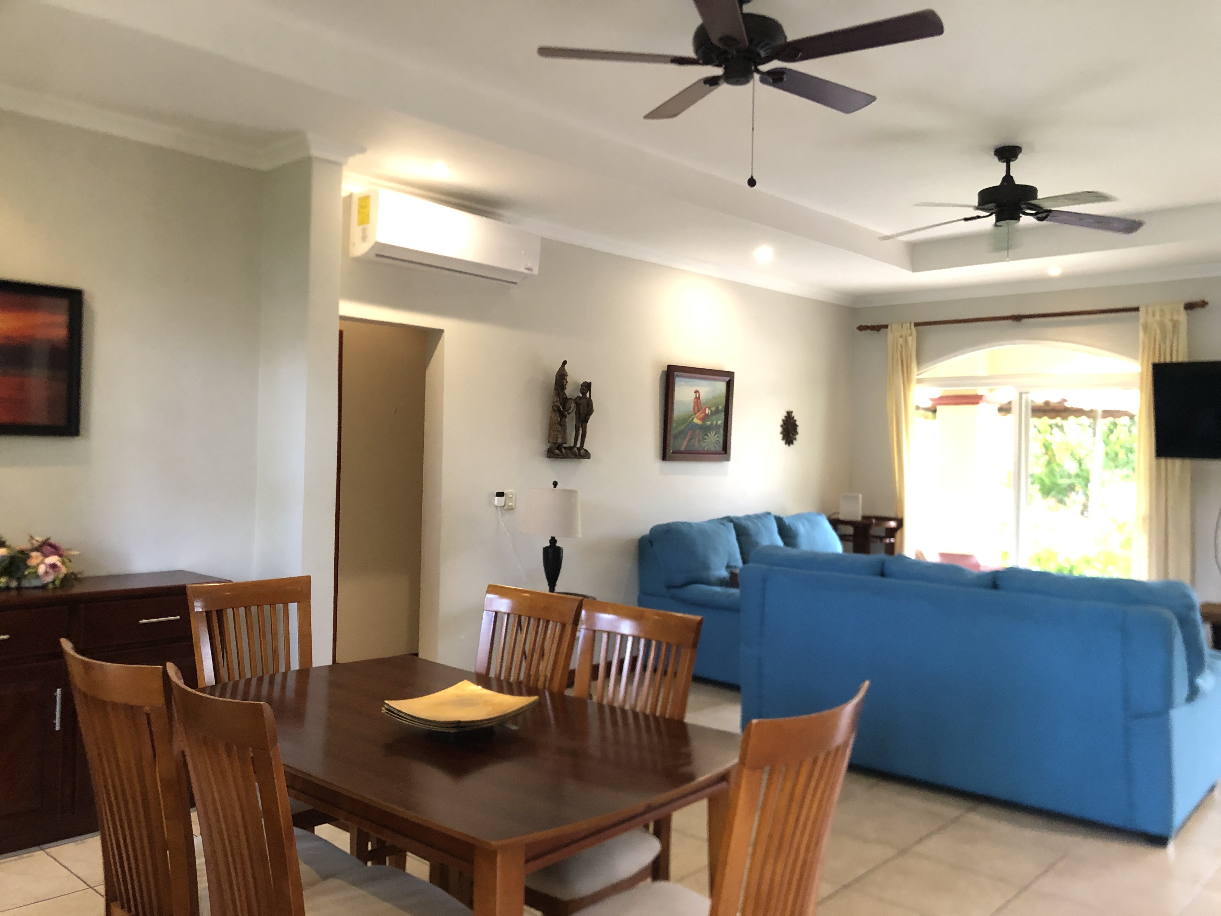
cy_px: 458
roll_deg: -1.3
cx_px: 610
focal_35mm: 28
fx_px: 988
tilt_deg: +0.3
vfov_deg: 49.7
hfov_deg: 63.4
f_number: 1.8
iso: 100
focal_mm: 3.99
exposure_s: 1/15
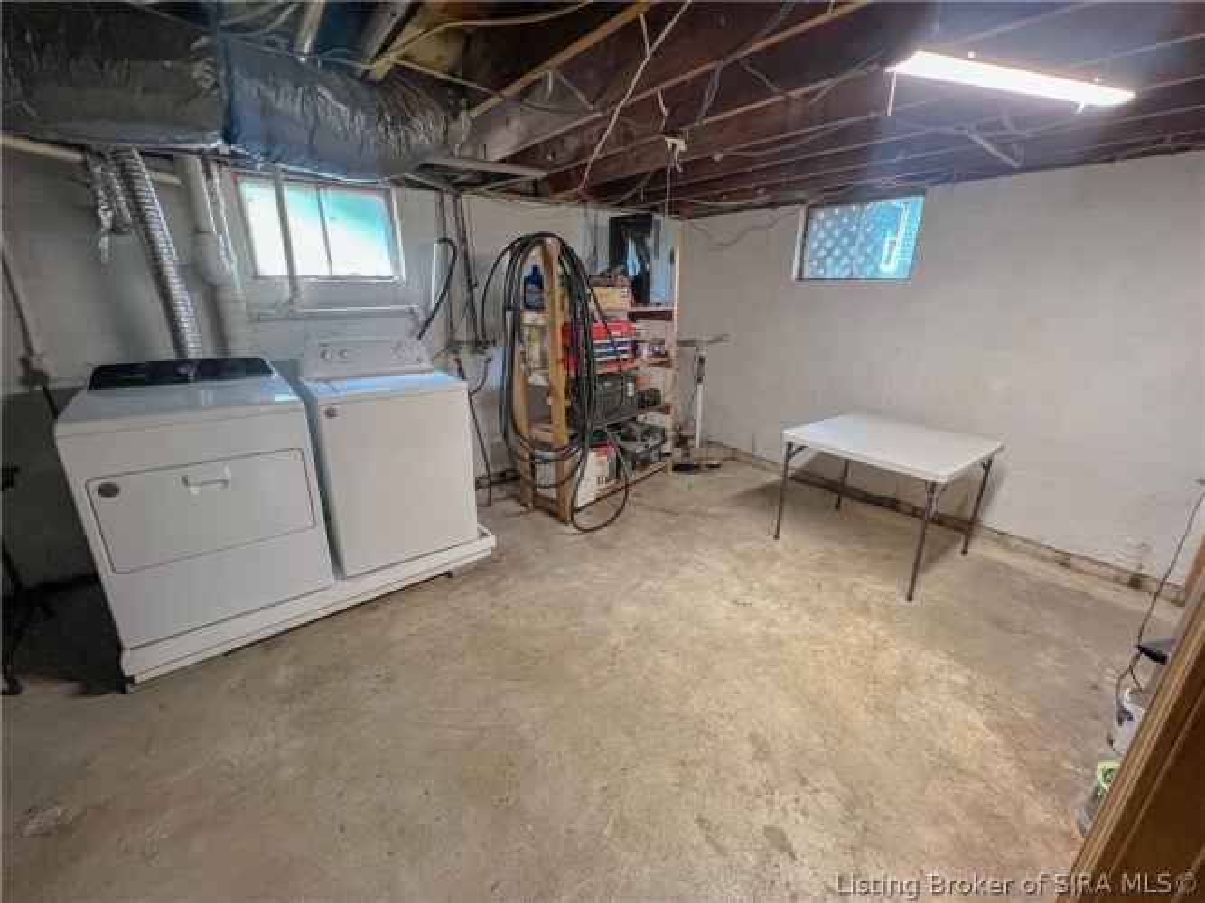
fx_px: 452
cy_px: 452
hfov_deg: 106.2
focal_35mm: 13
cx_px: 602
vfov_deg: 89.9
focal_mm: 1.57
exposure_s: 1/60
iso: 320
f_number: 1.8
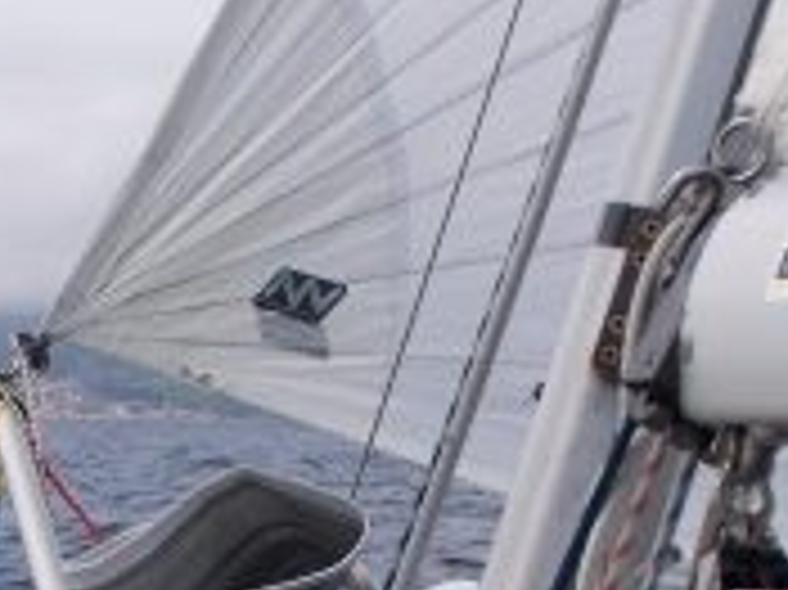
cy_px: 662
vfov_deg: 9.2
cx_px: 117
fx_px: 3640
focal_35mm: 160
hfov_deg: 12.3
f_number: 4.5
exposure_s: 1/640
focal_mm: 11.6
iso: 64
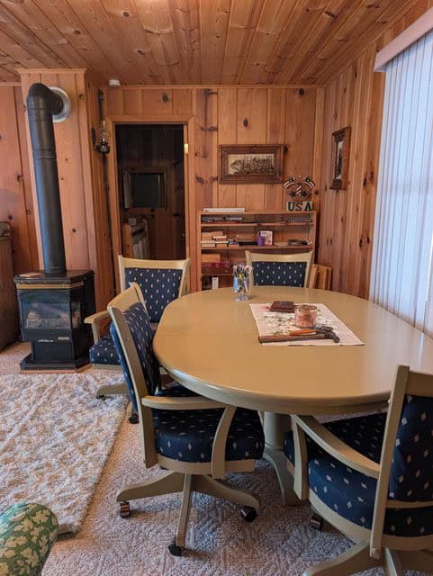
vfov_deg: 71.6
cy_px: 288
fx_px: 400
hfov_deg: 56.9
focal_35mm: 24
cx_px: 216
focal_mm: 6.9
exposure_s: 1/120
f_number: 1.7
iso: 412
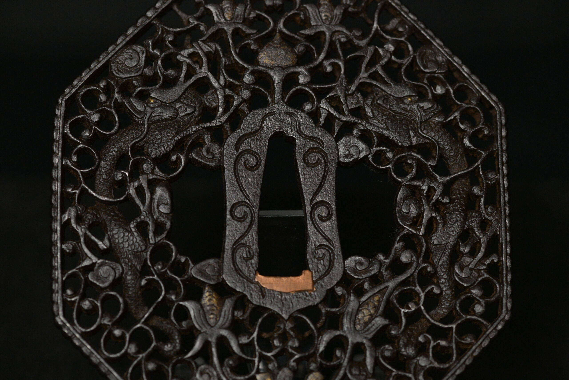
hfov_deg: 19.5
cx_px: 284
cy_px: 190
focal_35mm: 105
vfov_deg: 13.0
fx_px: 1660
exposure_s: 1/125
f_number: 9
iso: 3200
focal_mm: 105
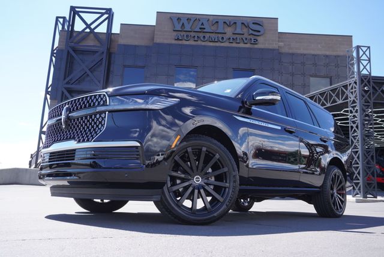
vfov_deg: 43.7
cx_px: 192
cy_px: 128
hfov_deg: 61.9
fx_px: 320
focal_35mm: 30
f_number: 5.6
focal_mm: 20
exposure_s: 1/160
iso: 100
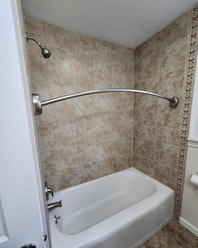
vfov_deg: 100.5
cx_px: 97
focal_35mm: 14
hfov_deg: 88.0
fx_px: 103
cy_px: 134
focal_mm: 2.2
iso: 200
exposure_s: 1/60
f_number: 2.2
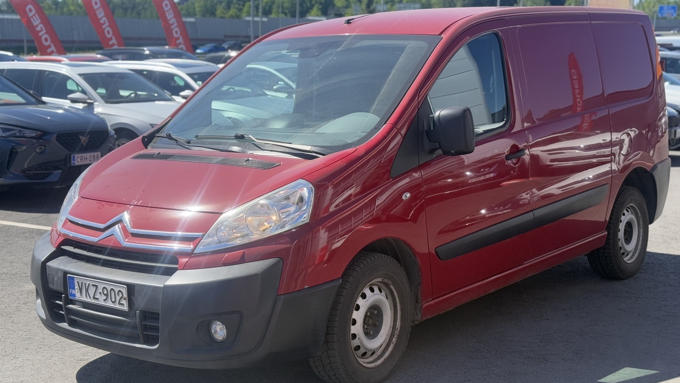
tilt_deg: -8.8
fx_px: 956
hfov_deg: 39.2
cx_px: 344
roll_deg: -1.9
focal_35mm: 53
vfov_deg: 22.6
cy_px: 181
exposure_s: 1/2667
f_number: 1.78
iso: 64
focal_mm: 6.76
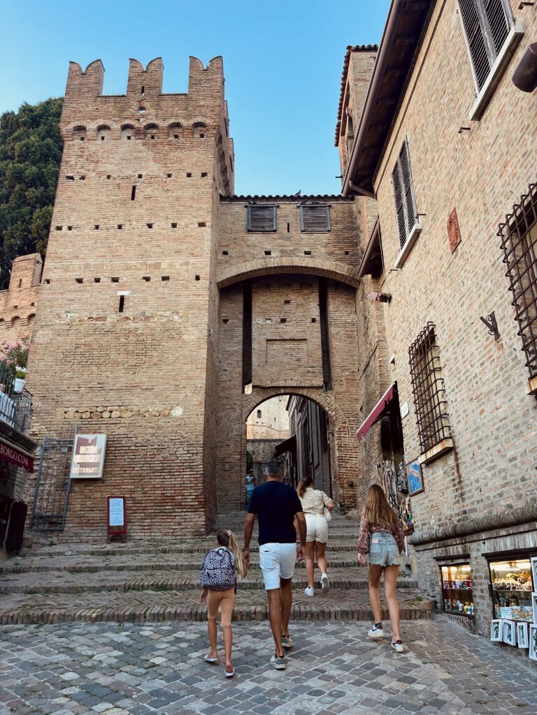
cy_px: 358
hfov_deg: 54.9
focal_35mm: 25
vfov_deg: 69.4
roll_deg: +0.6
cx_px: 268
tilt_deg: +22.8
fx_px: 517
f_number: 1.6
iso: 80
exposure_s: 1/100
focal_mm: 5.1
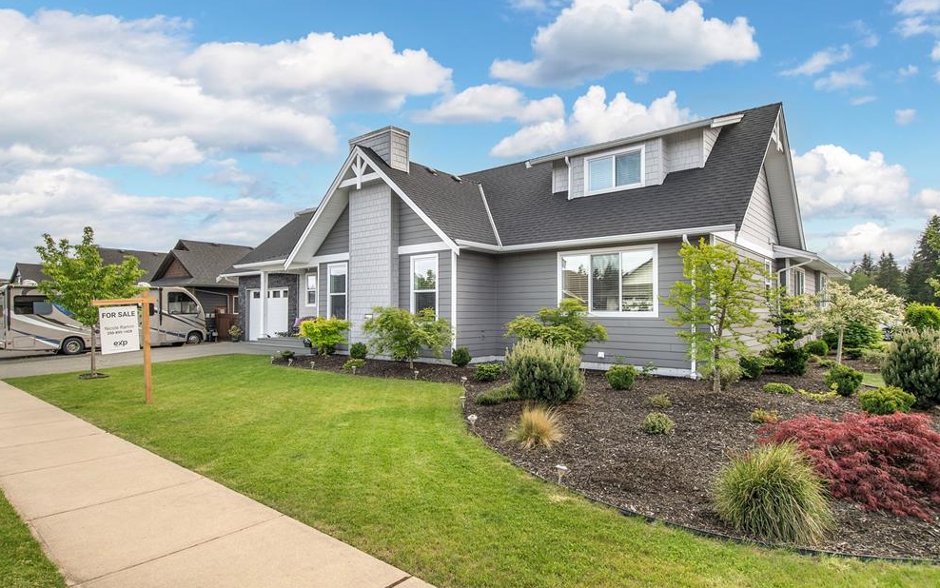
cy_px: 281
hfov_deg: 88.0
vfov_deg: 62.2
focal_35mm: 19
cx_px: 462
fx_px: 487
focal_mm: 12
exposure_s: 1/400
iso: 160
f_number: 9
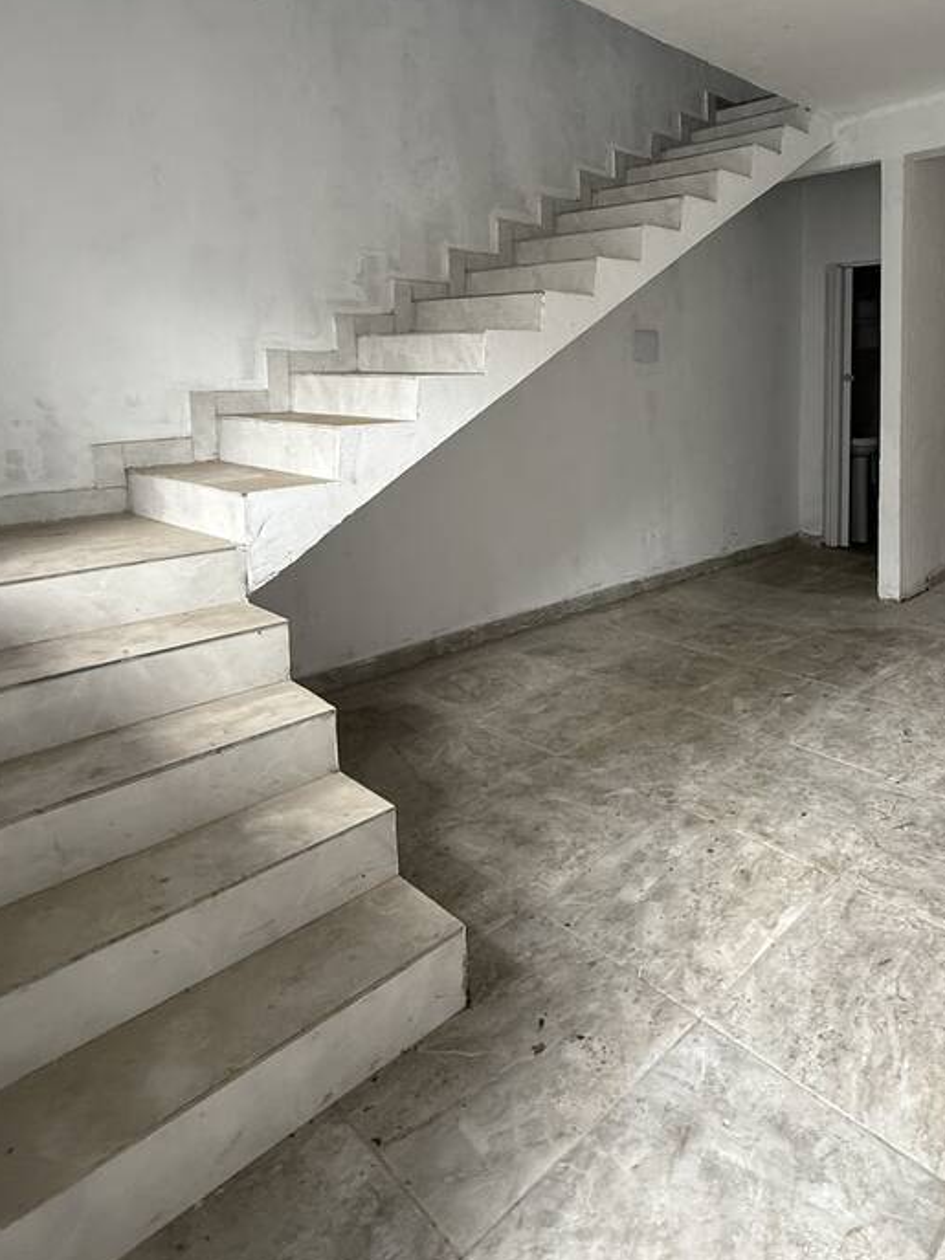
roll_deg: -0.2
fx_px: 801
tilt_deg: -3.8
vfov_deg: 74.5
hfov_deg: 57.3
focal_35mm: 22
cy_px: 442
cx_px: 732
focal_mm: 2.22
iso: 400
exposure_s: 1/60
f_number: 2.2
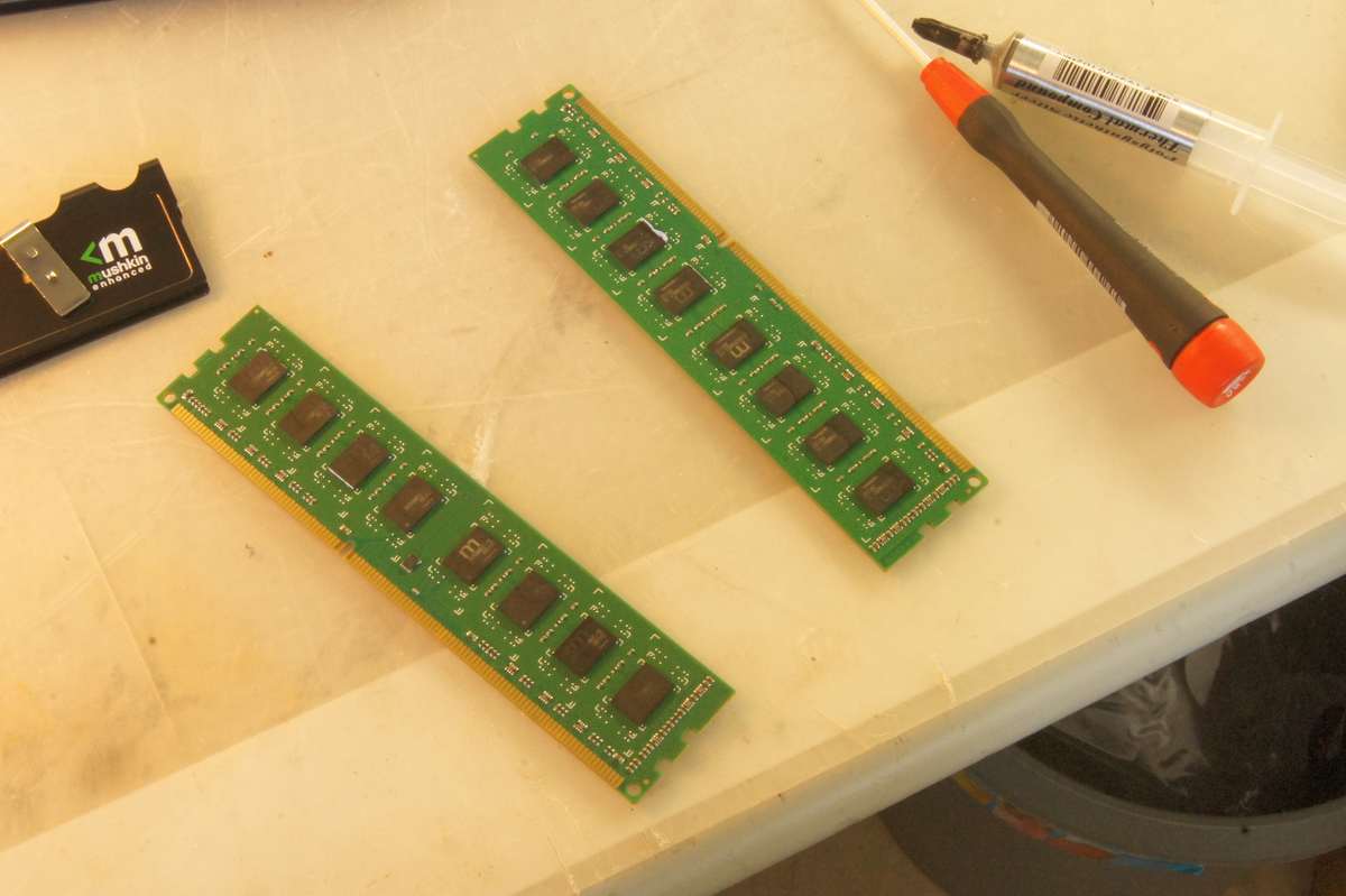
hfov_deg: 37.9
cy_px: 448
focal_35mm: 52
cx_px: 673
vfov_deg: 25.7
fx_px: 1962
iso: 1600
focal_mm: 35
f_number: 32
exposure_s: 1/2.5
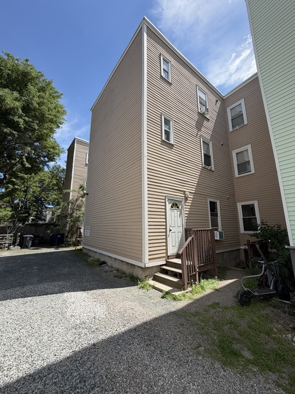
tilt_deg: +10.4
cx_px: 148
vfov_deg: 102.1
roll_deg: +1.0
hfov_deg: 85.7
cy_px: 197
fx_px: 159
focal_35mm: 14
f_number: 2.2
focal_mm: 2.22
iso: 32
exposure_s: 1/770
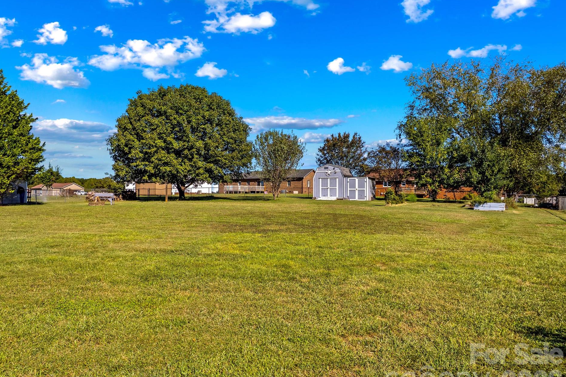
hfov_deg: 73.6
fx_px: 377
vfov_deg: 53.1
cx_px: 258
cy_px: 197
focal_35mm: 24
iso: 100
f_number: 2.8
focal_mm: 8.38
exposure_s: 1/1600
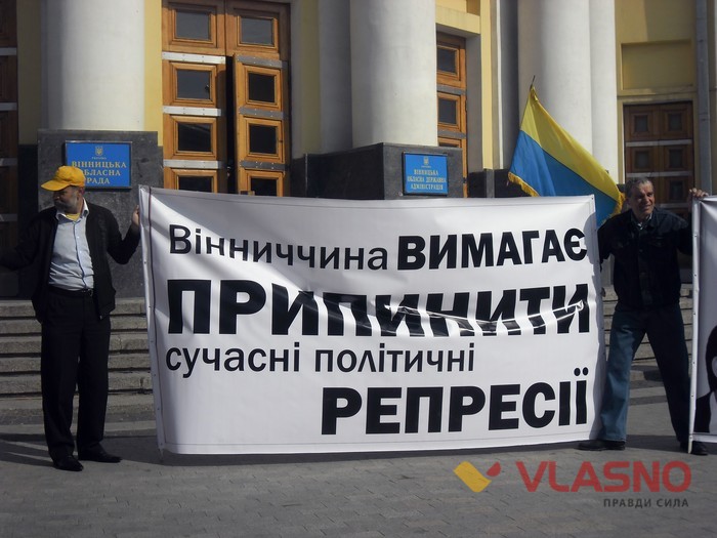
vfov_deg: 28.0
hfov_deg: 36.8
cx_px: 358
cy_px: 269
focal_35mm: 52
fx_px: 1077
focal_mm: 9.3
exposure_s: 1/197
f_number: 12.7
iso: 80
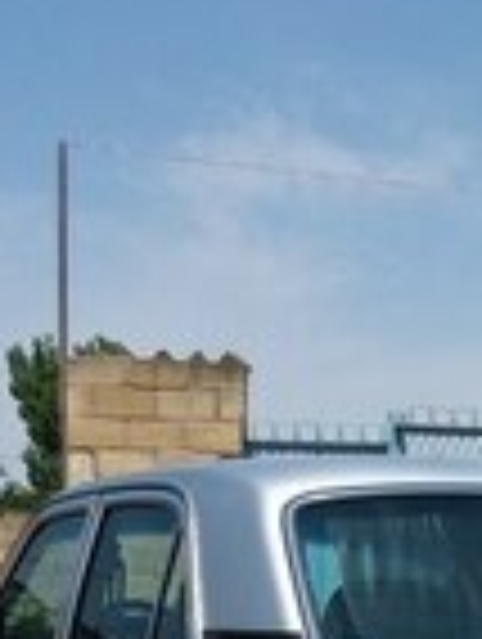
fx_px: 1740
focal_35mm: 94
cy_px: 940
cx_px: 572
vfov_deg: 18.6
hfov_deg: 15.2
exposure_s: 1/1844
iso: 40
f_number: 1.9
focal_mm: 3.7
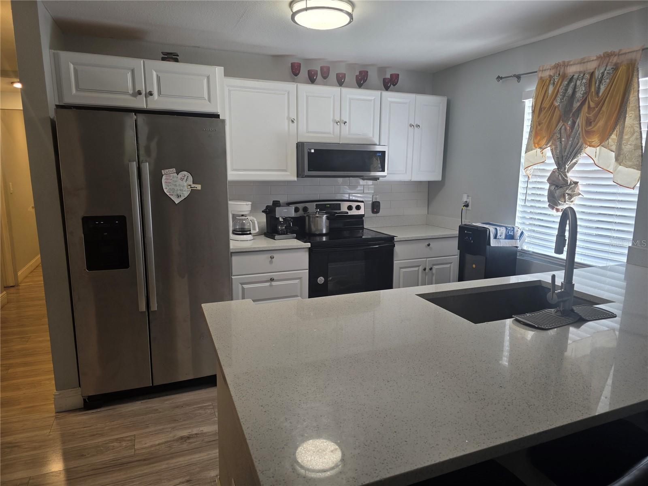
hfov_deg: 73.9
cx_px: 324
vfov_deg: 58.9
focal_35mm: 23
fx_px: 431
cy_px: 243
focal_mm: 6.3
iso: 80
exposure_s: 1/120
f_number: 1.7
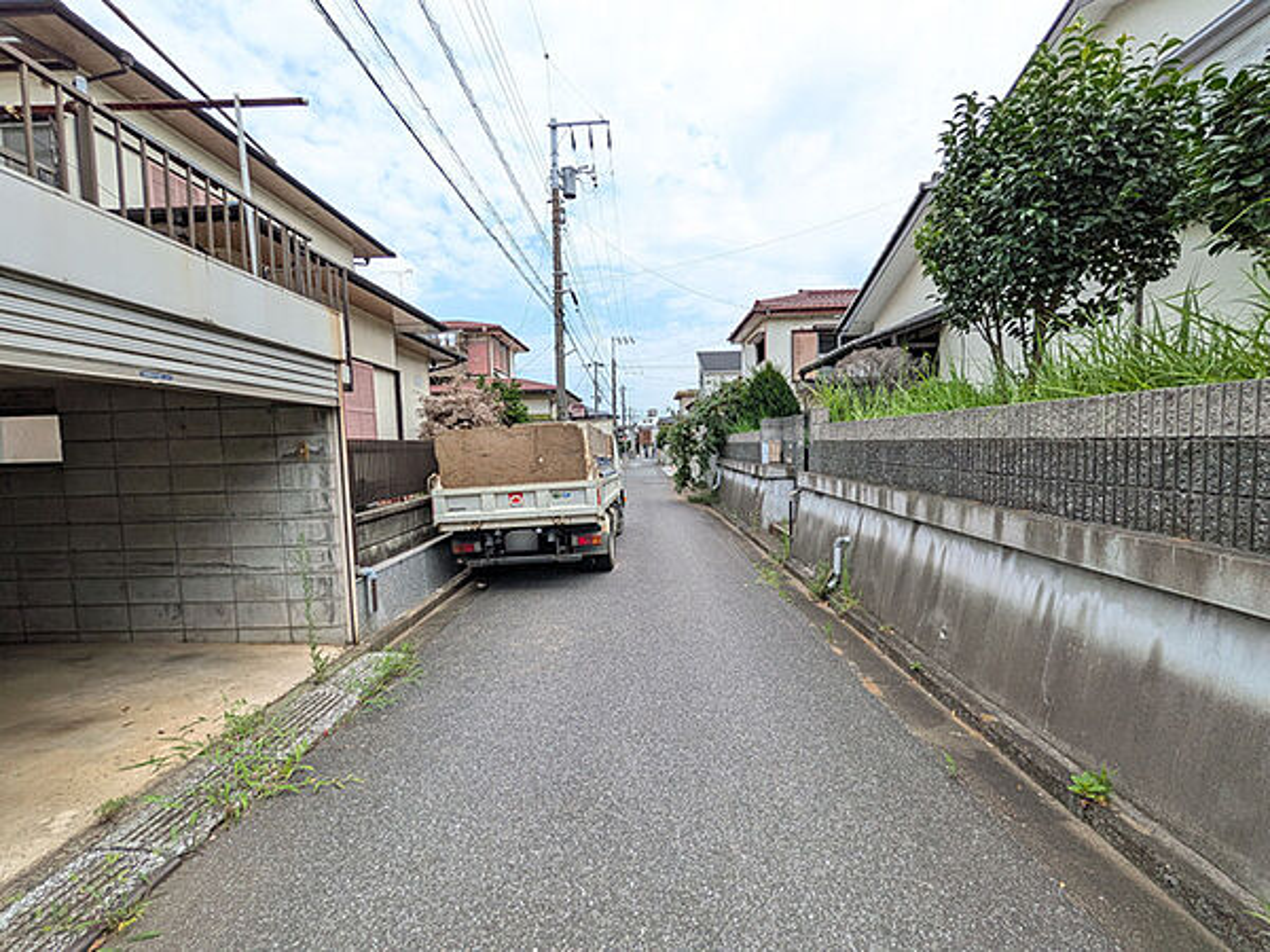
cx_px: 635
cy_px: 476
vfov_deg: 85.7
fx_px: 514
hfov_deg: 102.1
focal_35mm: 14
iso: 51
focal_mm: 1.83
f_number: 2.2
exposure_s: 1/1094
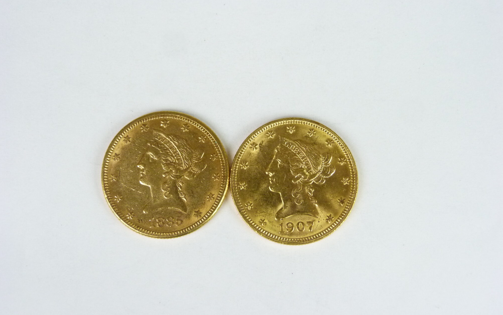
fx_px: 576
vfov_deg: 30.5
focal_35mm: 42
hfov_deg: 47.2
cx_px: 249
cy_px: 155
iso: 400
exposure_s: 1/50
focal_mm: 7
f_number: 3.1
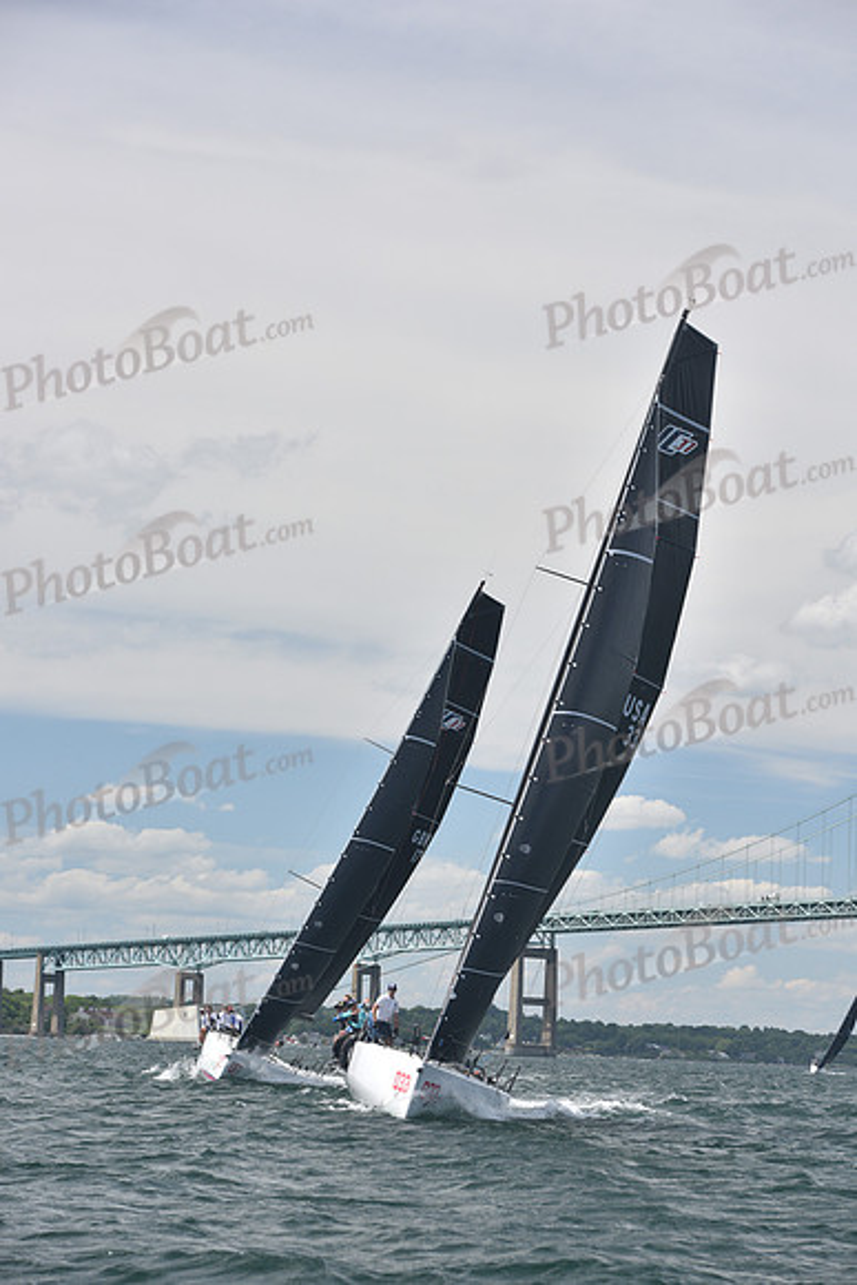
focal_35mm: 98
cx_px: 428
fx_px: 3497
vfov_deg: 20.8
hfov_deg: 14.0
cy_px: 642
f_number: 5.6
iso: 320
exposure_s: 1/800
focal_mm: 98
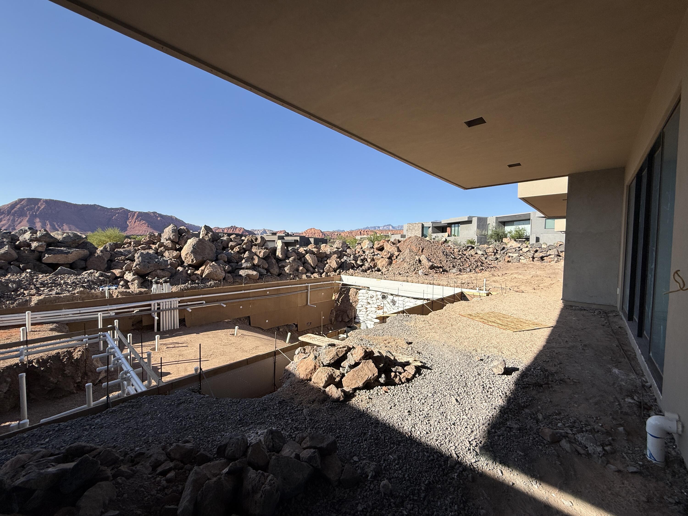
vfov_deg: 85.7
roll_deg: -0.8
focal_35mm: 14
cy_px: 258
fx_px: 278
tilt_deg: -1.2
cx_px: 344
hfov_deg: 102.1
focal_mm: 2.22
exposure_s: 1/1901
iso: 50
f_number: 2.2
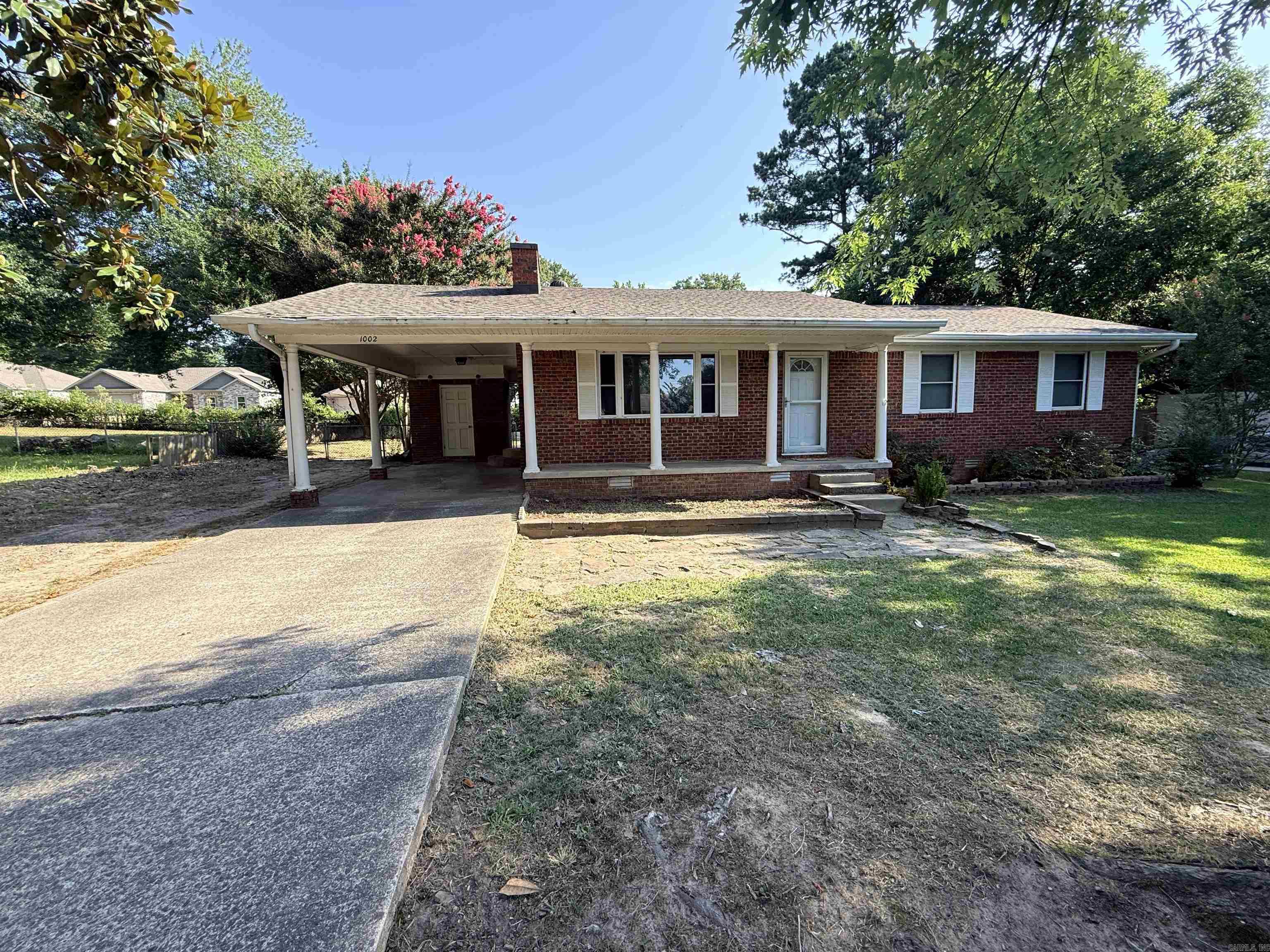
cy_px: 476
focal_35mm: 14
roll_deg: +1.1
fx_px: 514
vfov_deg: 85.7
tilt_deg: -6.9
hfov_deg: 102.1
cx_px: 635
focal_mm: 2.22
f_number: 2.2
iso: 50
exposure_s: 1/395
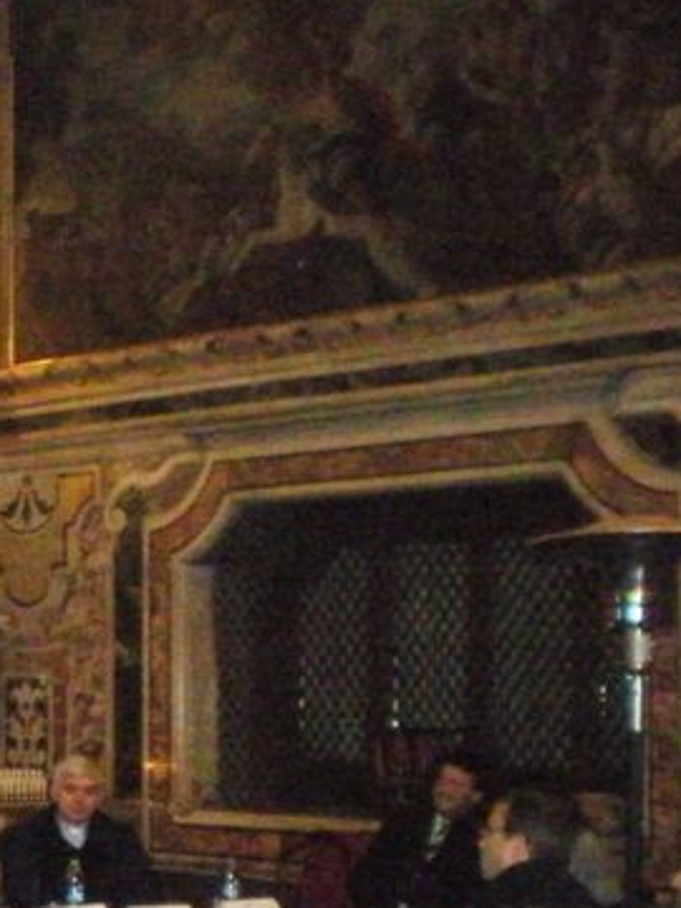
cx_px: -174
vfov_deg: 24.1
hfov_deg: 17.2
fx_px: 2125
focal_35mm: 81
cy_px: 575
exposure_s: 1/60
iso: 800
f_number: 3.1
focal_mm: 6.3
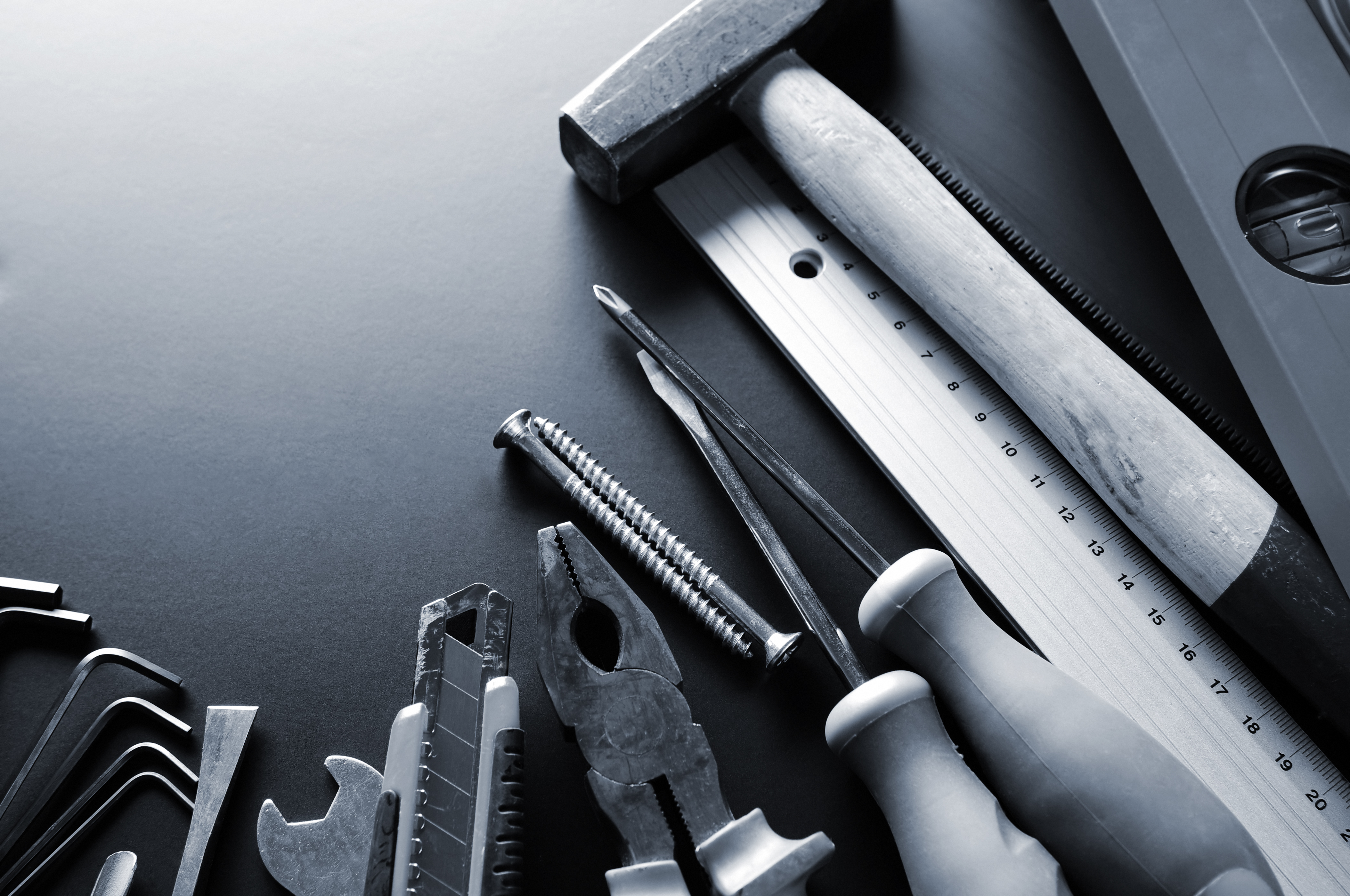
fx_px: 1742
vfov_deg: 28.9
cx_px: 675
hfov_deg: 42.4
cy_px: 448
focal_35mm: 46
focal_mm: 31
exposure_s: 1/125
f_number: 5
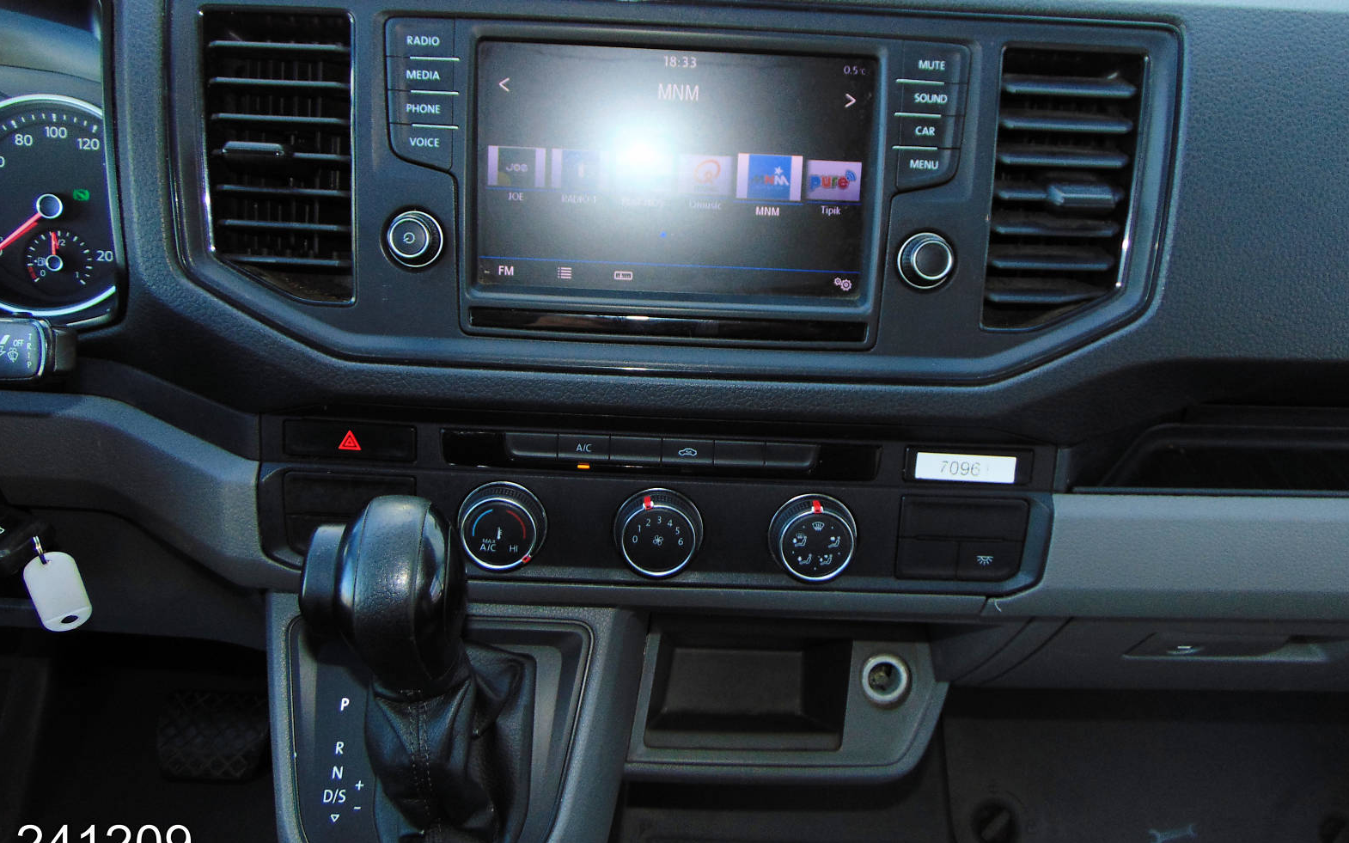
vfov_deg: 45.9
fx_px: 993
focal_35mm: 27
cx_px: 671
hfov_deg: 68.4
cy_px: 371
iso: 80
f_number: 3
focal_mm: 4.5
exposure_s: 1/30
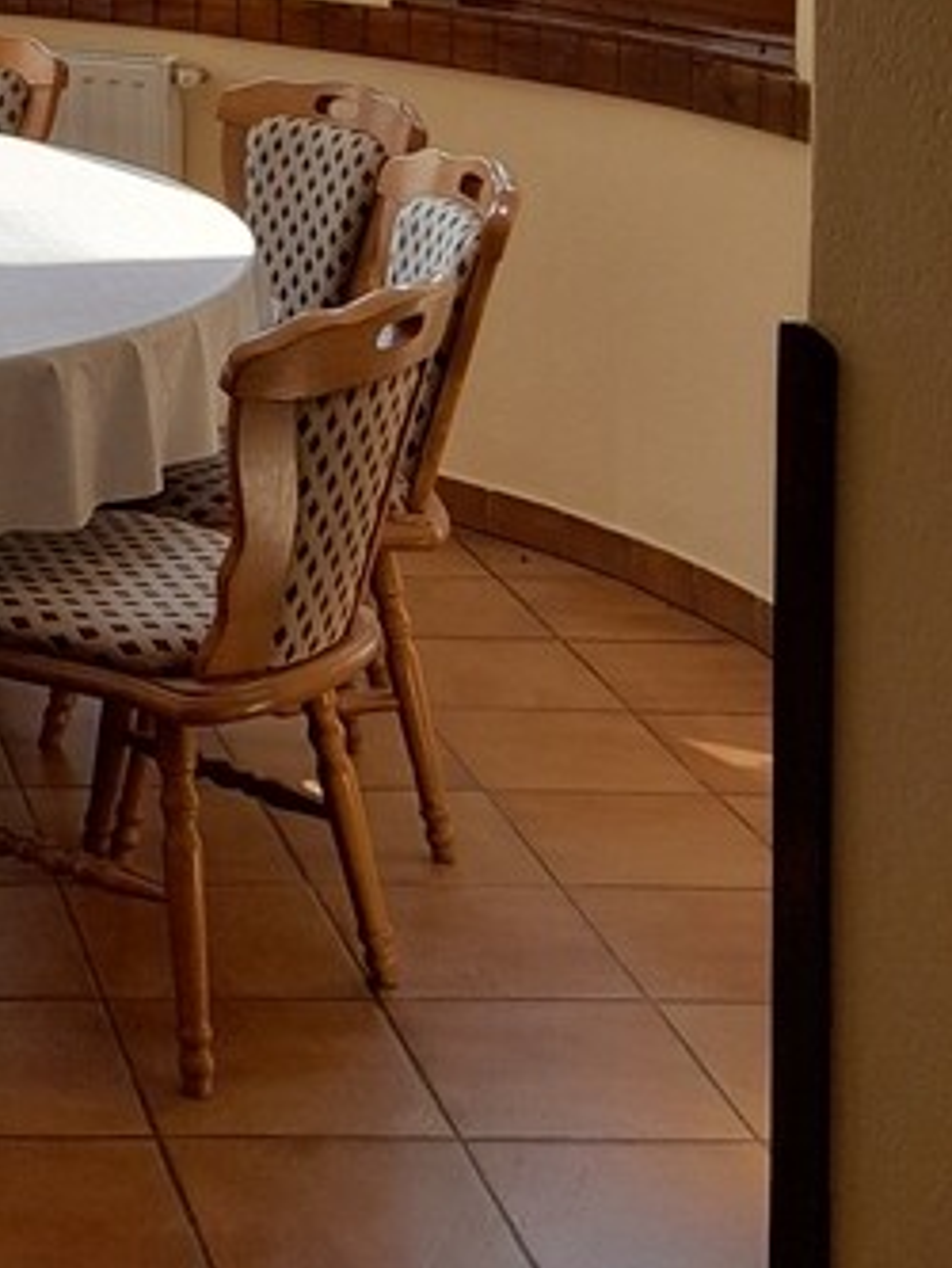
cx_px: -495
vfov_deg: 21.8
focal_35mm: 83
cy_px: -251
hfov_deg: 16.2
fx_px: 3042
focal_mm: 4
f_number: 1.8
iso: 40
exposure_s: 1/100
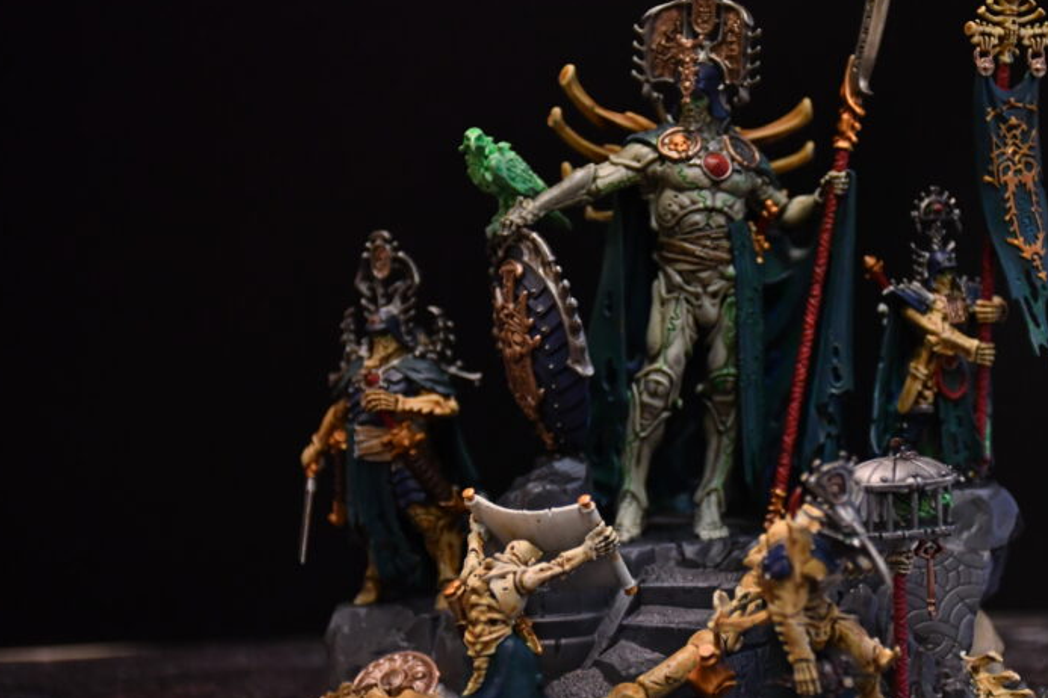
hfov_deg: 20.5
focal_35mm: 99
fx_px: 2882
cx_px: 705
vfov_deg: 13.8
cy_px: 353
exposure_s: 1/200
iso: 2000
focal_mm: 45
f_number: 4.5
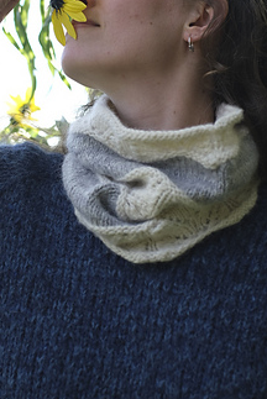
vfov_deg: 19.4
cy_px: 170
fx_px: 1166
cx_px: 112
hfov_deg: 13.1
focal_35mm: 105
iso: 160
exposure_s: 1/500
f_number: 2.2
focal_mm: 35
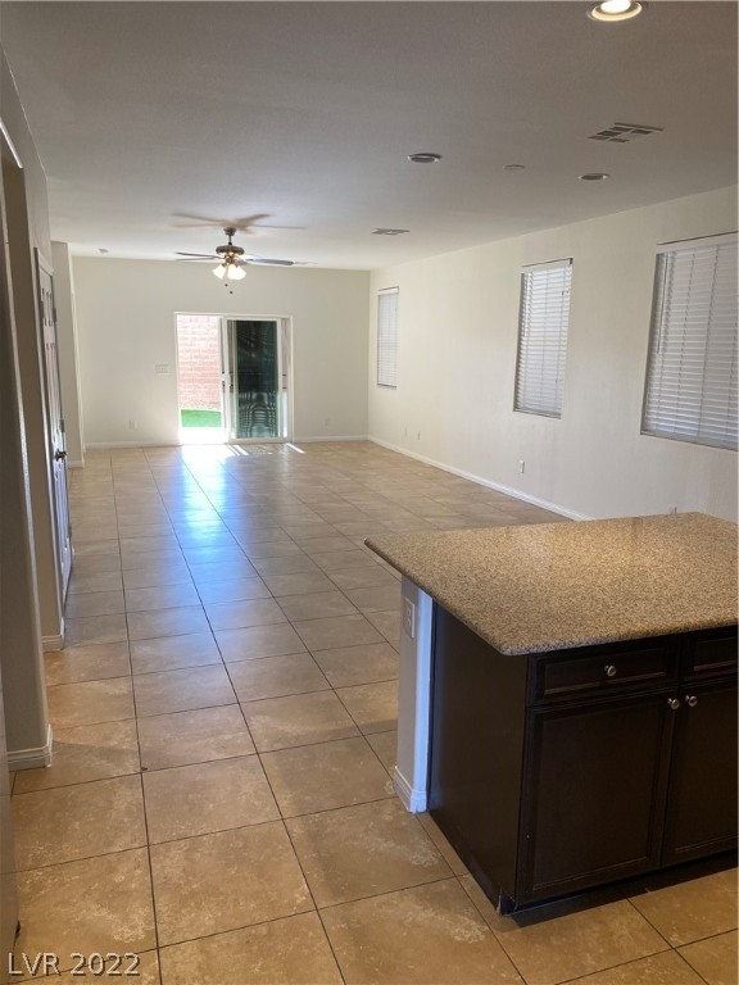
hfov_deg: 53.1
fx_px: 740
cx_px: 370
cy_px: 492
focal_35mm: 26
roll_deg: +0.0
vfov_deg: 67.3
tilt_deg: -11.5
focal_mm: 4.25
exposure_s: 1/120
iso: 80
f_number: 1.8
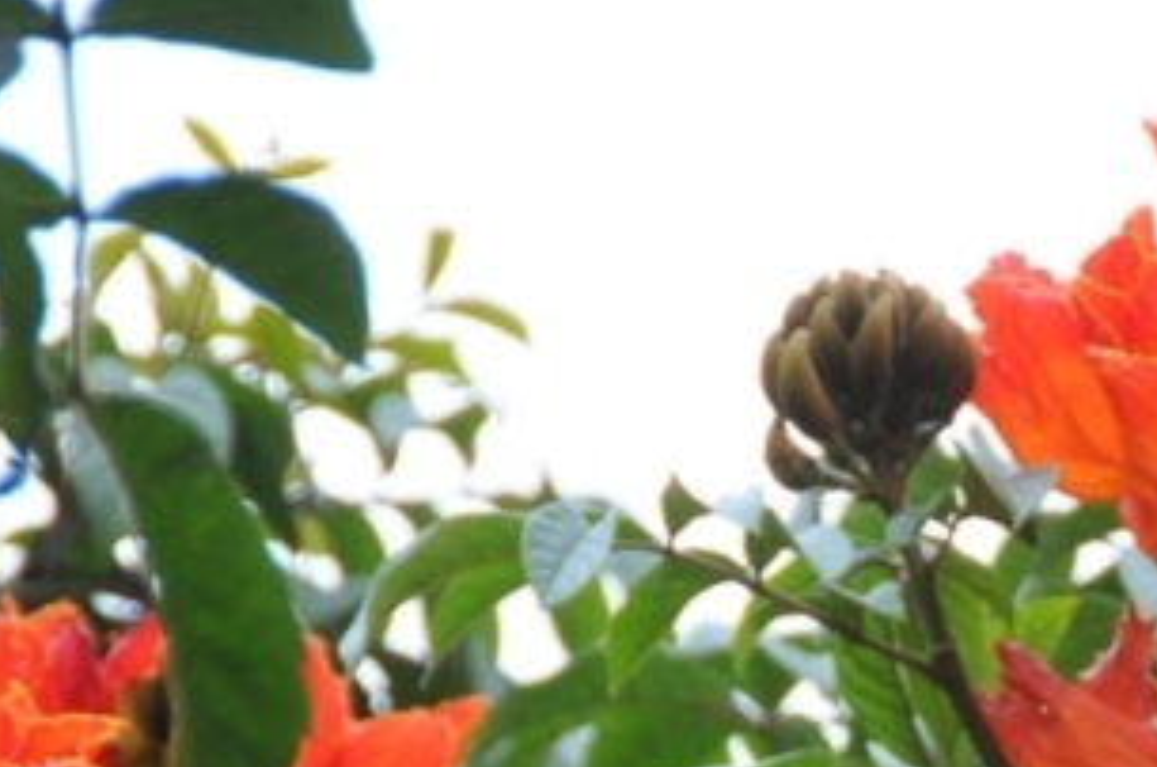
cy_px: 1101
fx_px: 24246
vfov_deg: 1.8
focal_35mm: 756
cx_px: 1350
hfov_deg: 2.7
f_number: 5.6
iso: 360
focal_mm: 150
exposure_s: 1/250
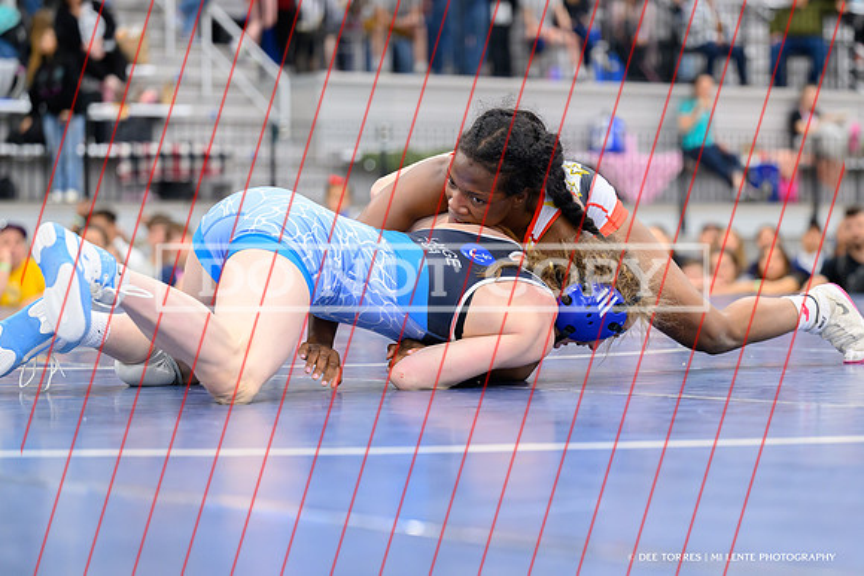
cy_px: 294
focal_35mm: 114
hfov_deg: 17.9
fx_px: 2736
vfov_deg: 12.0
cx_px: 498
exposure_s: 1/800
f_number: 2.8
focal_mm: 94
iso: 3200
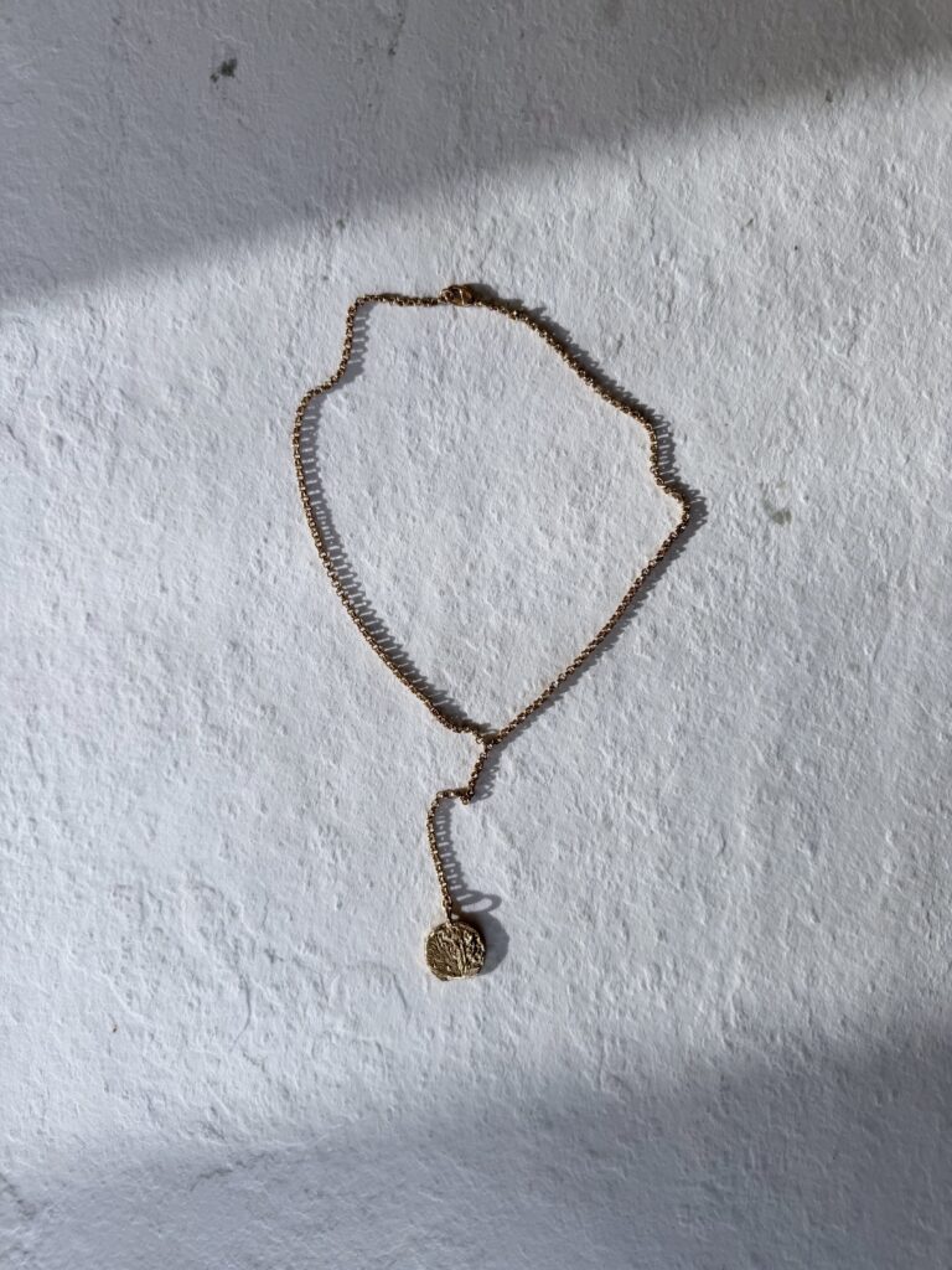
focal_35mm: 24
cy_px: 635
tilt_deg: -86.8
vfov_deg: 71.6
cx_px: 476
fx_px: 880
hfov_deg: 56.8
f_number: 1.78
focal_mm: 6.76
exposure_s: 1/805
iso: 80
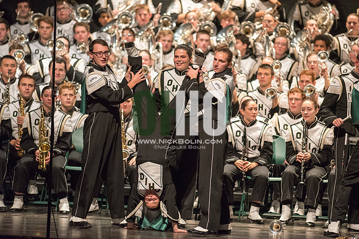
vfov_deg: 4.6
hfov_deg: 6.9
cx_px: 180
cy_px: 120
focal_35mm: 300
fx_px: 2992
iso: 4000
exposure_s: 1/500
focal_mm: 300
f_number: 2.8
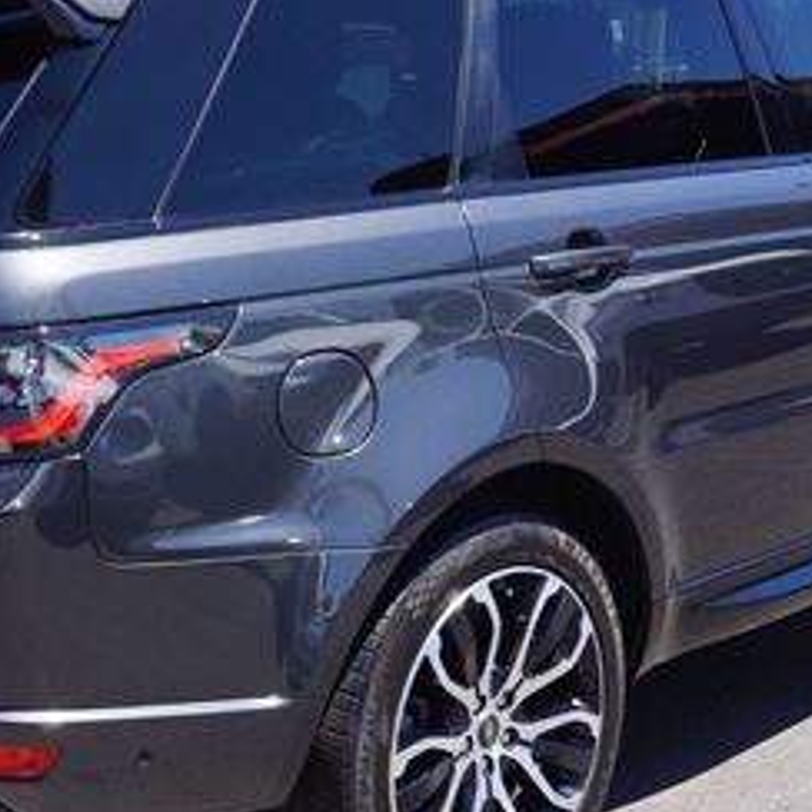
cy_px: 436
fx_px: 1861
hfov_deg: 24.6
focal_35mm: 70
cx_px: 309
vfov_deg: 24.6
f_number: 10
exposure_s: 1/80
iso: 100
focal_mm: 21
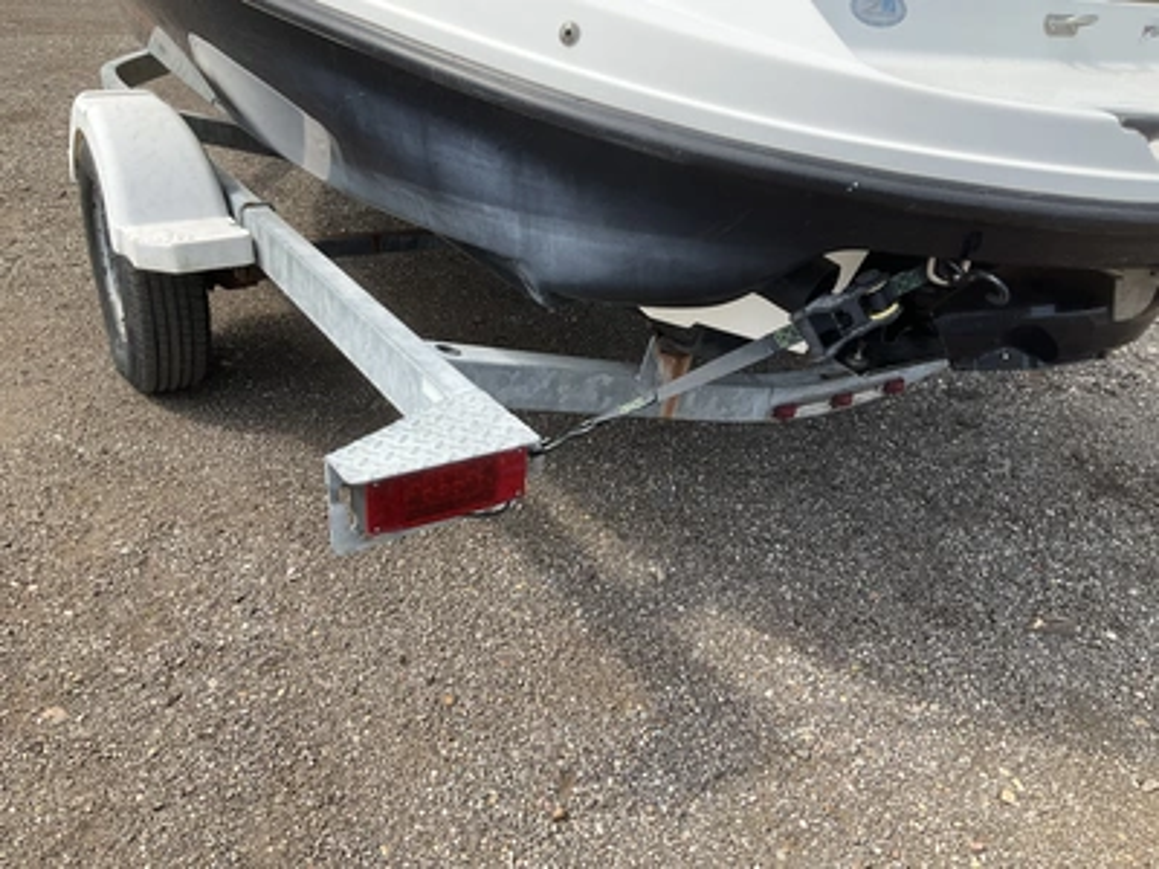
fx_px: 971
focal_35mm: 29
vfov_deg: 48.2
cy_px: 434
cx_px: 580
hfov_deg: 61.7
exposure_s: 1/700
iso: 25
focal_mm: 3
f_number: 1.8
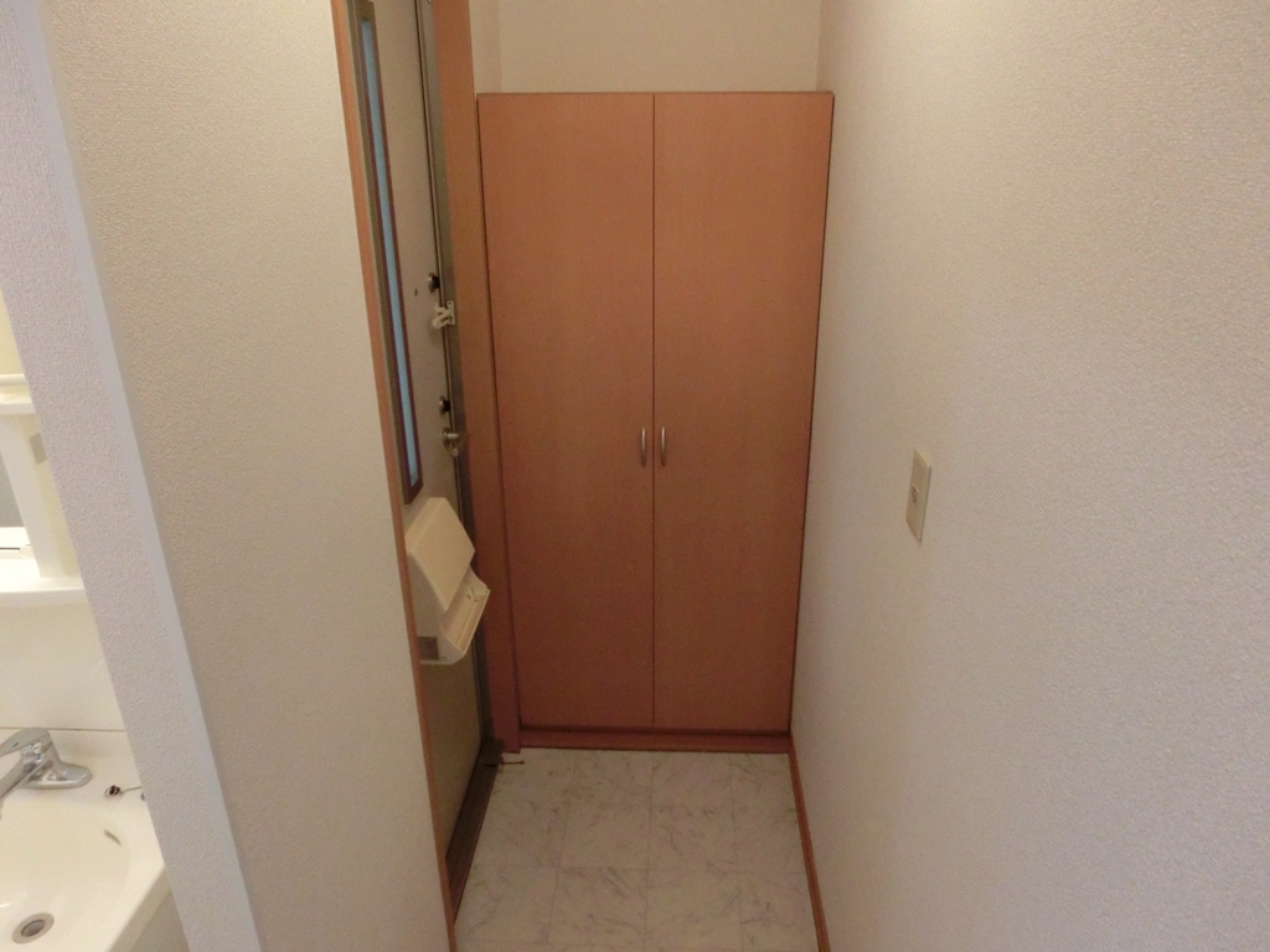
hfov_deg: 71.6
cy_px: 476
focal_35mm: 24
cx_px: 635
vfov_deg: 56.8
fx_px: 881
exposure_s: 1/100
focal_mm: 4.24
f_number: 3
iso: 800
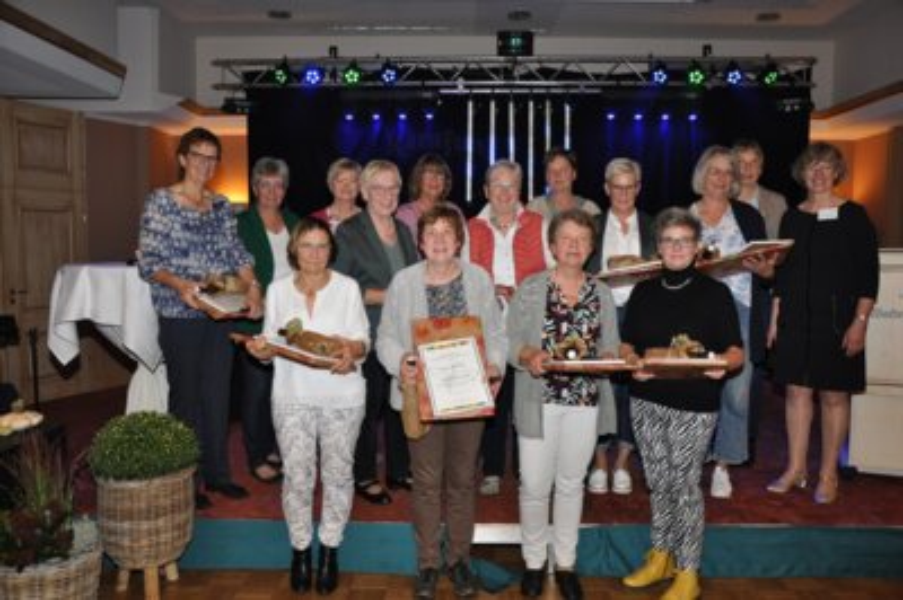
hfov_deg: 59.5
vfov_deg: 41.6
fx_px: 789
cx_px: 452
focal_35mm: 32
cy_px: 300
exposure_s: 1/60
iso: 800
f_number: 4
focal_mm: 21
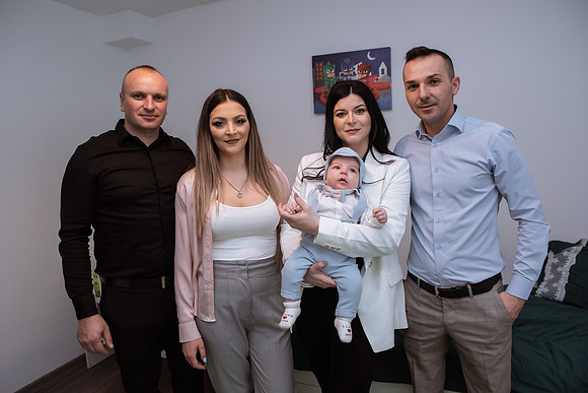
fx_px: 392
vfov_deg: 53.2
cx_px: 294
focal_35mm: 24
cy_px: 196
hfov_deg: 73.7
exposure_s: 1/160
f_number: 4
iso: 1000
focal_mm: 24
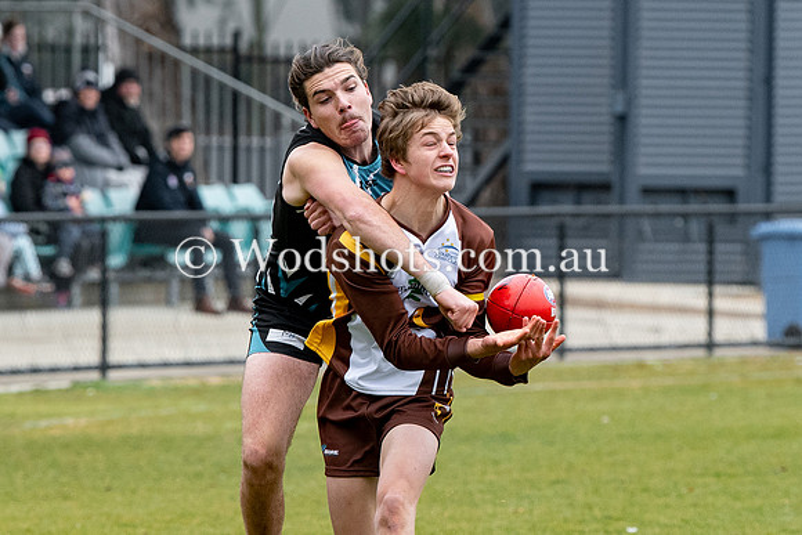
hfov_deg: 3.5
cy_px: 195
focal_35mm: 595
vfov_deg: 2.3
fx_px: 13263
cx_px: 462
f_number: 4
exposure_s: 1/800
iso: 560
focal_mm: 165
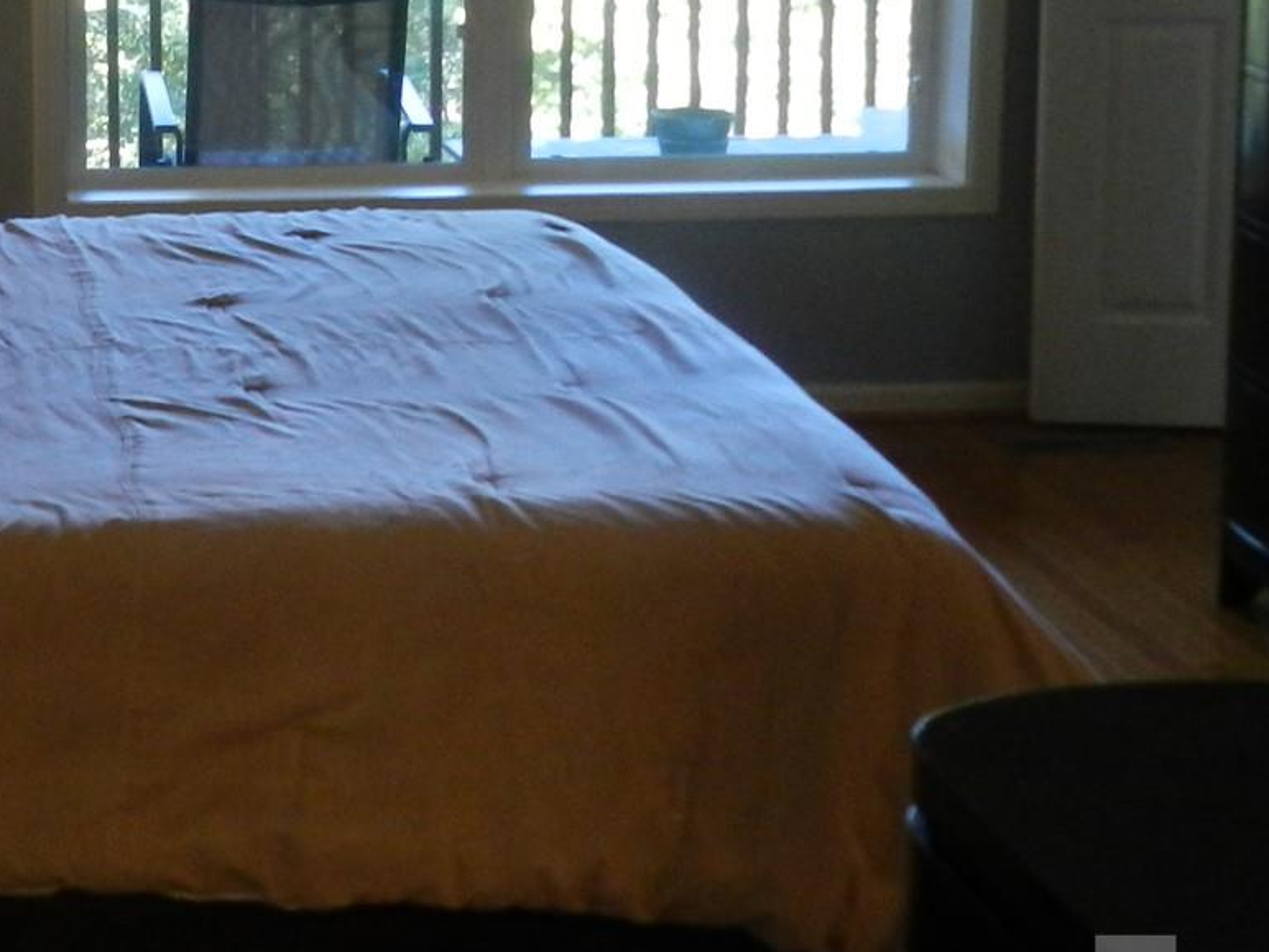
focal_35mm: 61
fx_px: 2236
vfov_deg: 23.0
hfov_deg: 29.2
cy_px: -5
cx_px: -64
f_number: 3.4
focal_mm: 4
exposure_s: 1/25
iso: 400
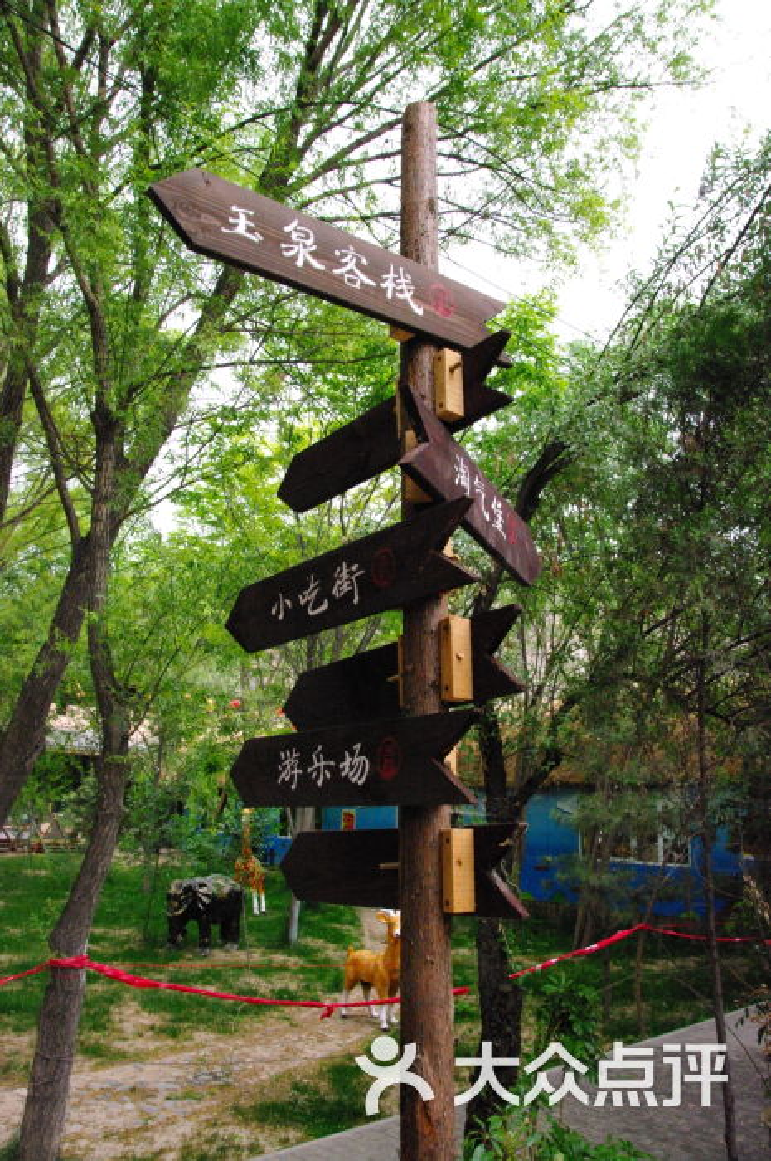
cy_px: 580
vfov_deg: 70.5
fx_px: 821
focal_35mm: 26
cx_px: 386
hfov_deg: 50.3
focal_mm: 17
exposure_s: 1/60
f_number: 11
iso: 3200
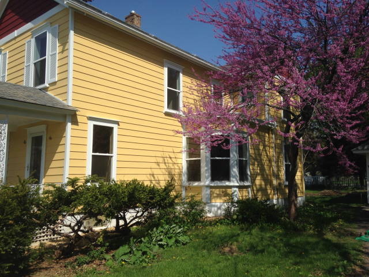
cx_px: 184
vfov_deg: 42.9
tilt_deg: +5.7
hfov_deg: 55.4
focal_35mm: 33
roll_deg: +0.3
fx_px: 352
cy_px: 138
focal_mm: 4.12
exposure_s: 1/2710
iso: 50
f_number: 2.4
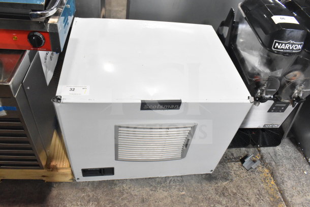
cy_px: 104
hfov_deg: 67.4
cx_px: 155
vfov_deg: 48.0
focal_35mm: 27
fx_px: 233
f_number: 9
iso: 6400
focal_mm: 18
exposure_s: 1/320
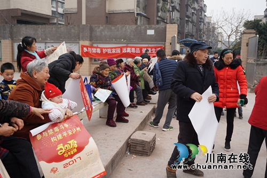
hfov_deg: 55.1
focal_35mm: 34
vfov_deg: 38.3
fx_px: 256
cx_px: 134
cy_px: 89
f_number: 5.6
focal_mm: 23
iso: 125
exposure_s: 1/160
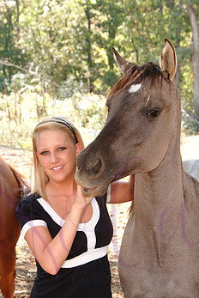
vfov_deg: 23.2
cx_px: 94
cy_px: 169
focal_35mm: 88
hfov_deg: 15.6
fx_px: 725
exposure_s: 1/125
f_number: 5.6
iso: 400
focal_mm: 45
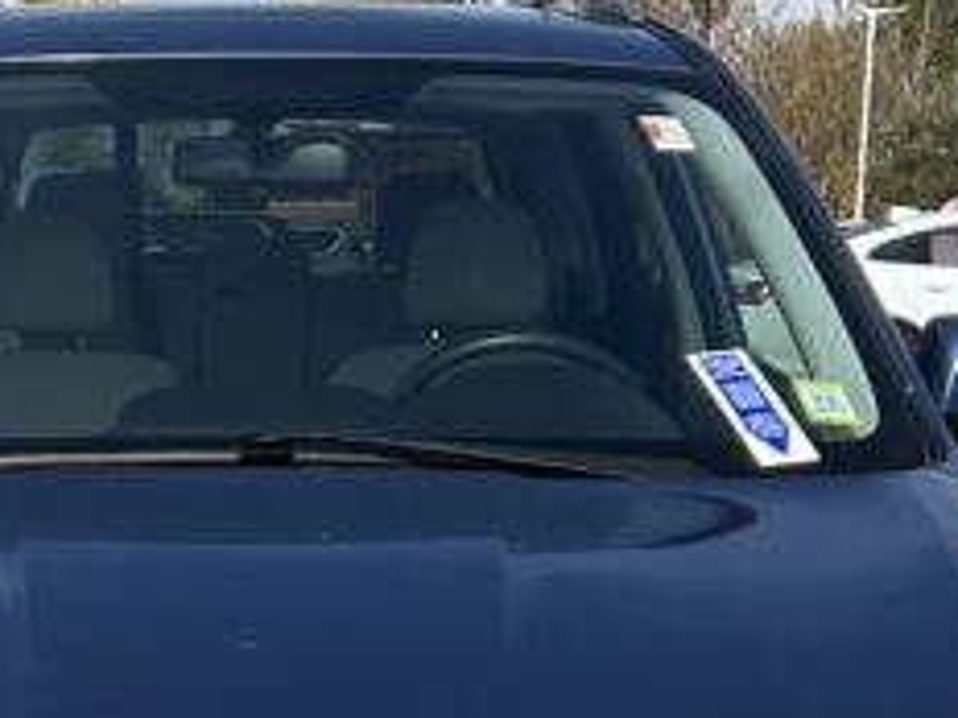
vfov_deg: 12.6
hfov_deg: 17.0
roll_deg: -1.0
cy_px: 817
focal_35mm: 115
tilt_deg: -13.6
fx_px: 3183
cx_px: 157
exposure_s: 1/4115
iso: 50
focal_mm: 5.7
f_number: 1.5
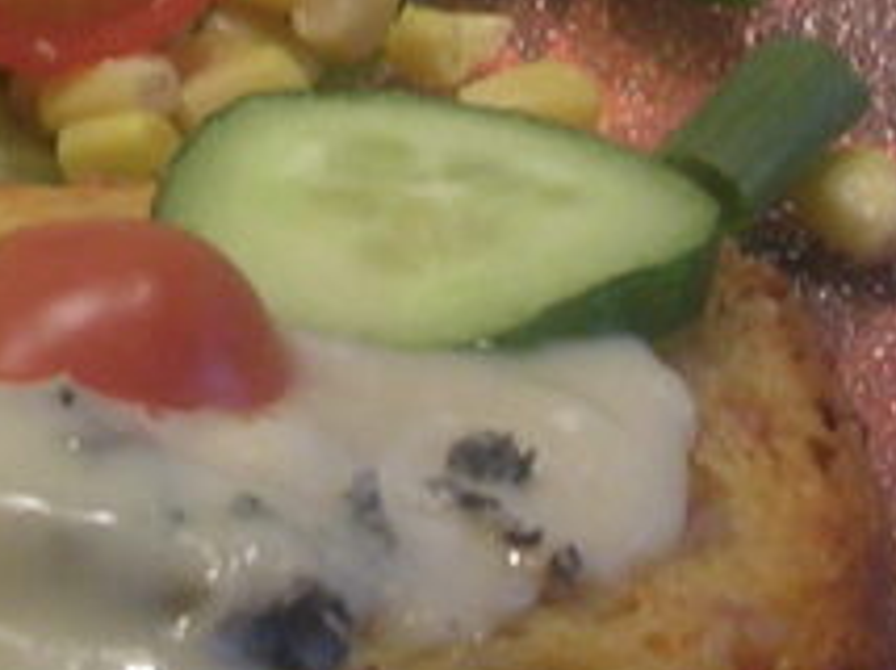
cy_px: -38
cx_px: 184
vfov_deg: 8.1
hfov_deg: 10.8
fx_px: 4706
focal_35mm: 182
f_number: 2.8
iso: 100
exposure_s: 1/37.6
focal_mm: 5.8
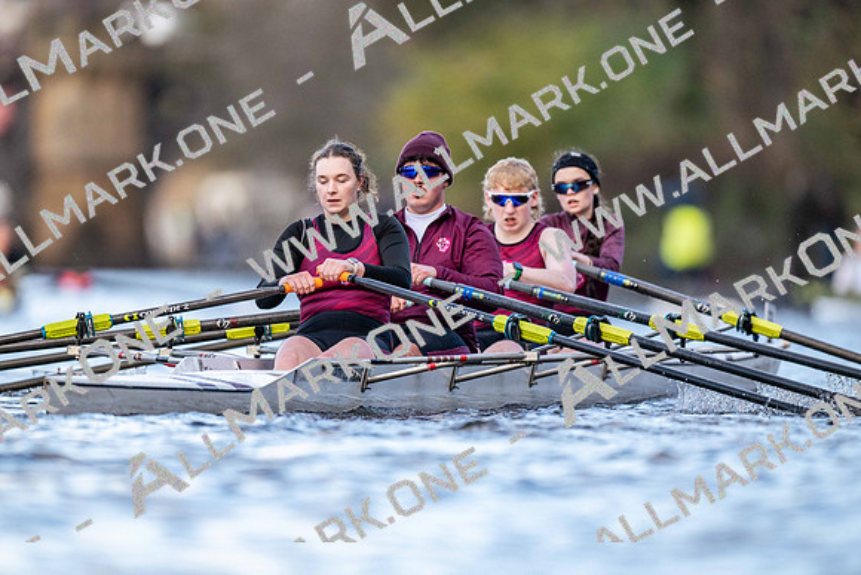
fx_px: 14353
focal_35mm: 600
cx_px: 430
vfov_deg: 2.3
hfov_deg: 3.4
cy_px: 288
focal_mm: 600
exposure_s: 1/2500
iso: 2000
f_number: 4
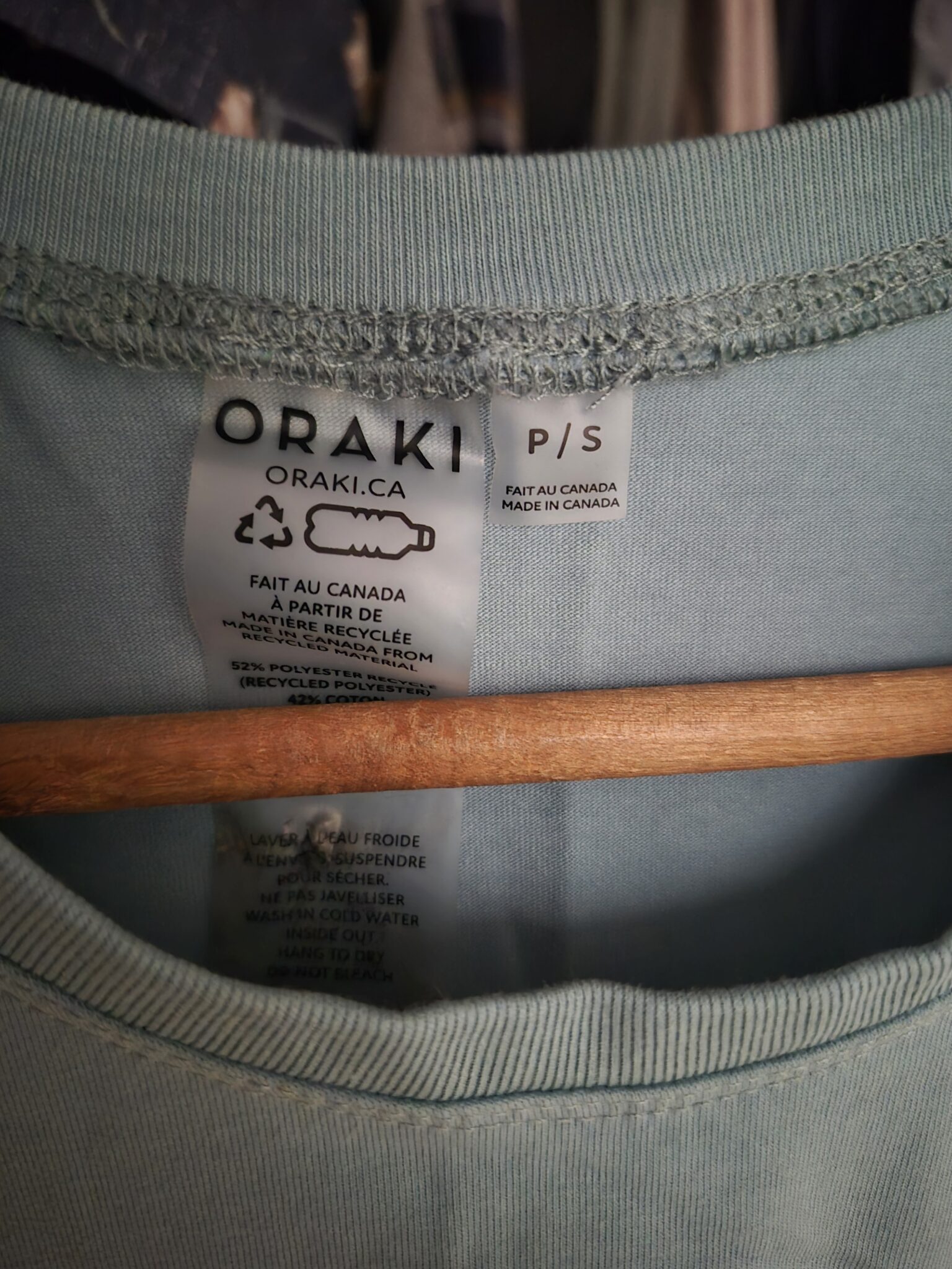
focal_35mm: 23
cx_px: 476
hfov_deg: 58.9
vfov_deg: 73.9
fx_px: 843
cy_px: 634
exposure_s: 1/17.2
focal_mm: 5.4
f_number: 1.8
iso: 2500
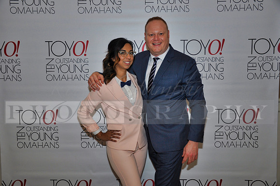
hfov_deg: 49.6
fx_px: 303
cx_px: 140
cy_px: 93
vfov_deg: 34.1
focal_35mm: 39
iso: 200
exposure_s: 1/60
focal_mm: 26
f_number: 4
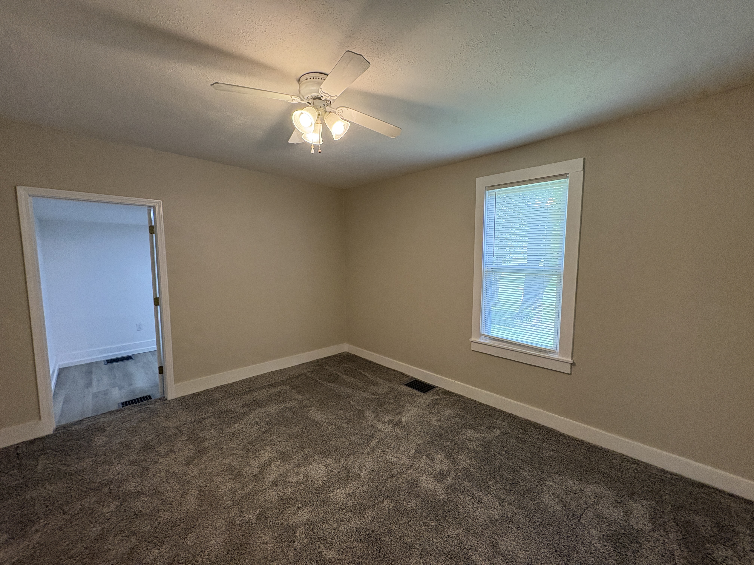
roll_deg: +0.3
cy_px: 282
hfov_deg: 102.1
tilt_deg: -6.8
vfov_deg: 85.7
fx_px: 305
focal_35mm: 14
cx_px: 377
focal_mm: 2.22
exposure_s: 1/120
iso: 250
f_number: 2.2
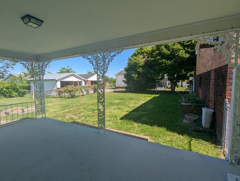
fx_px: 111
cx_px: 120
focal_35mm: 16
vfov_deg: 78.2
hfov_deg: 94.4
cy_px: 90
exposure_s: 1/1479
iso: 57
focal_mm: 2.35
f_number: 2.2
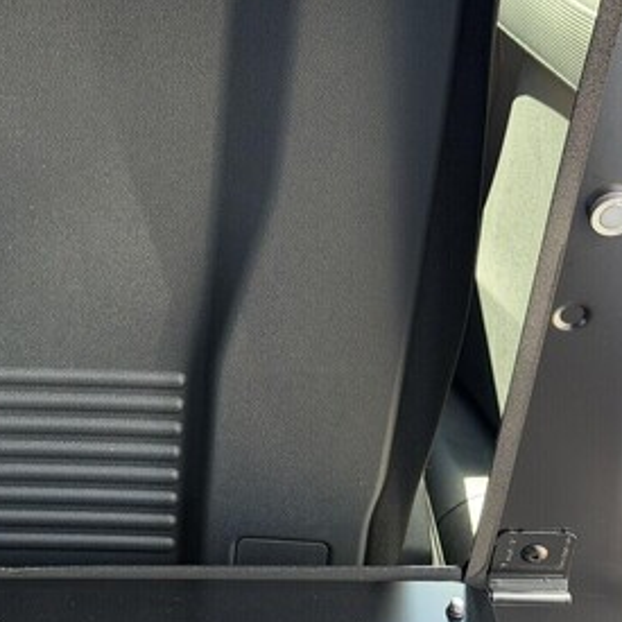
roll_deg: +0.3
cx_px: 122
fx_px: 1728
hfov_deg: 20.2
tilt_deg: -24.6
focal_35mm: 85
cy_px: 320
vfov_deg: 20.4
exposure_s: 1/70
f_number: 1.78
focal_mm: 6.76
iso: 100
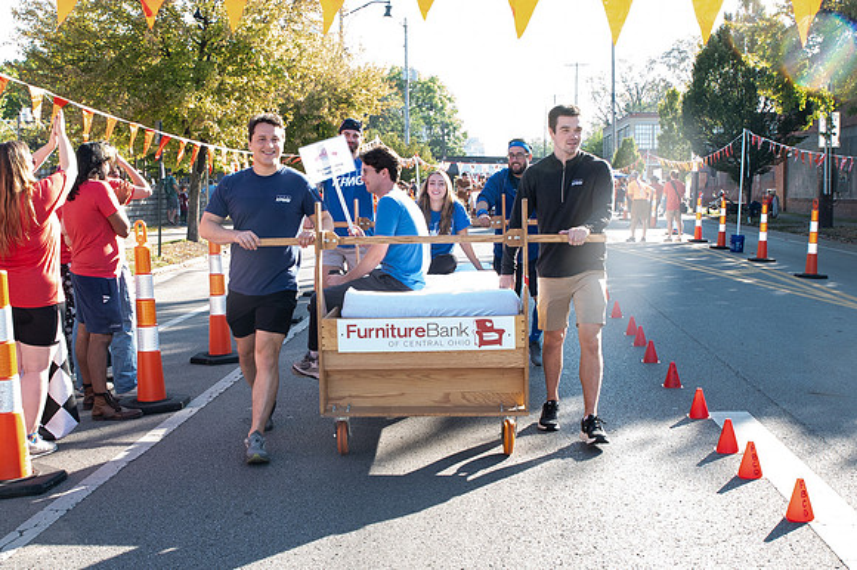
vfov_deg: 31.9
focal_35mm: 42
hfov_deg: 46.5
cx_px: 405
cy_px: 259
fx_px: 996
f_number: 9
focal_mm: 24
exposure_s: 1/200
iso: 1600
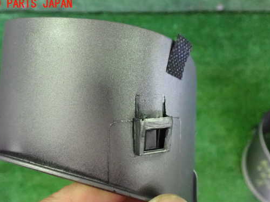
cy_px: 119
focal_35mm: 36
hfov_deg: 51.4
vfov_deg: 39.5
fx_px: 281
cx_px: 136
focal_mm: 5.4
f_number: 2.3
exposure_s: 1/160
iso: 4000
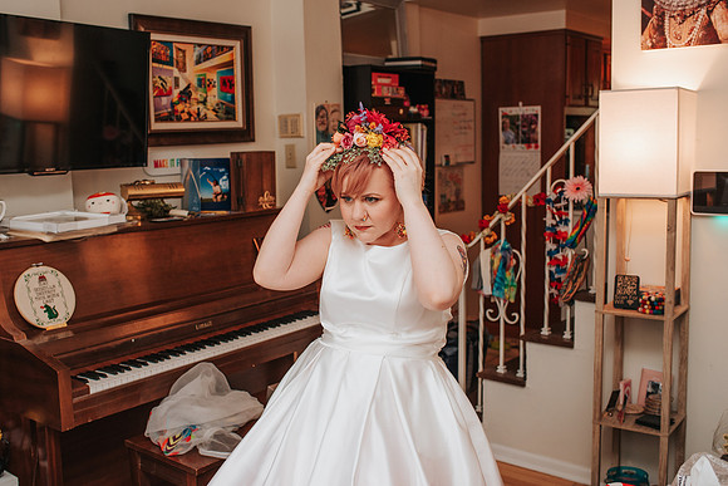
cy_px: 243
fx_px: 783
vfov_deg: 34.5
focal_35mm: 39
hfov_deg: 49.8
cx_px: 335
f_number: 4
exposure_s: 1/160
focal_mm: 35
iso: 800
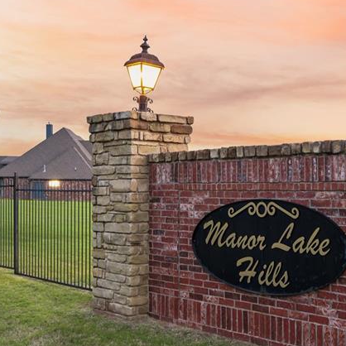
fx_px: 588
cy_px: 182
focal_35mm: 52
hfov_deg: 32.0
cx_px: 273
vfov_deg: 32.8
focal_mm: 25
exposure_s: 5
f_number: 8
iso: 200
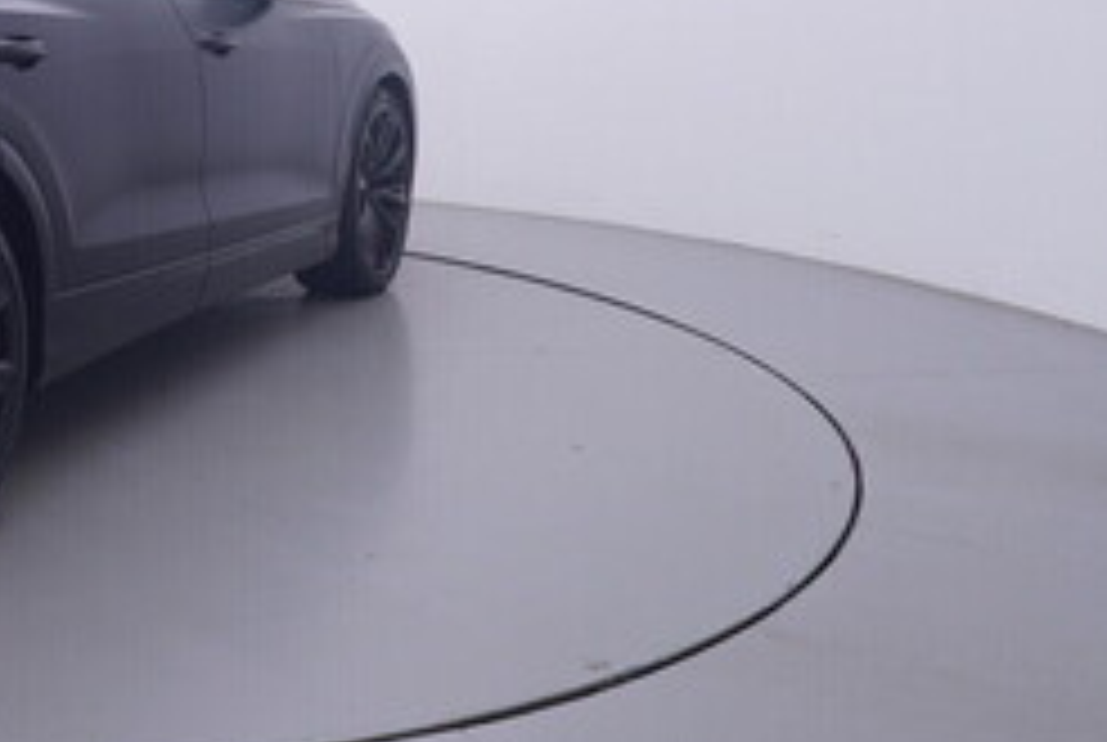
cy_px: 47
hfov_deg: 35.0
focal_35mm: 50
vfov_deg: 26.0
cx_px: -47
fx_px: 1544
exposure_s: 1/80
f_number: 5
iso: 200
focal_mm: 15
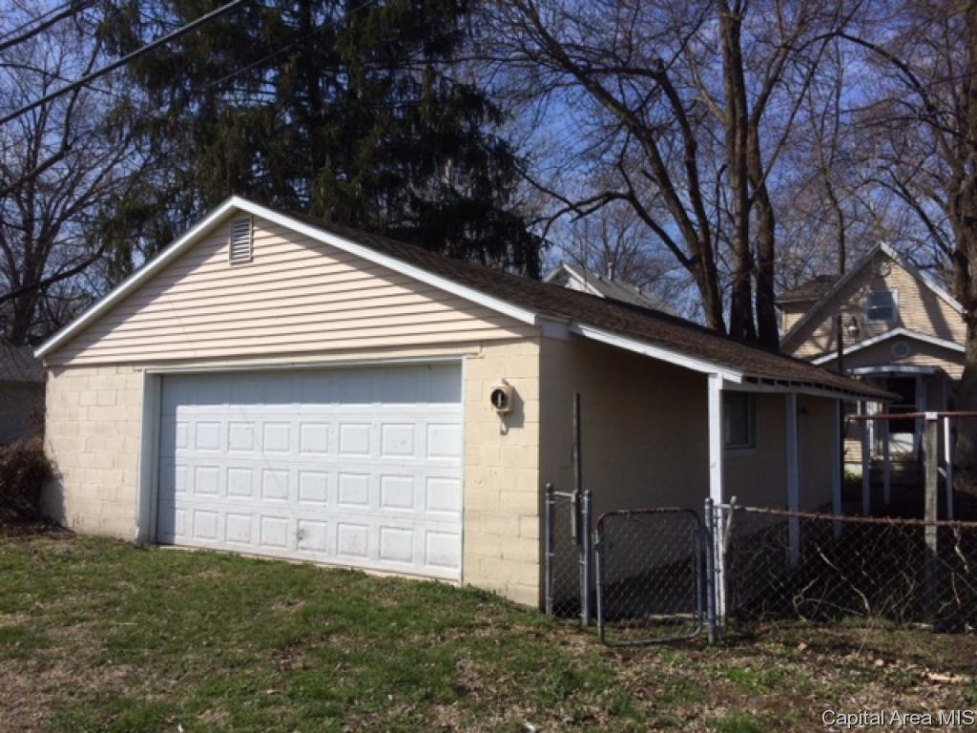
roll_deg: +0.8
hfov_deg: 61.7
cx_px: 488
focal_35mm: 29
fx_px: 818
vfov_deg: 48.2
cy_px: 366
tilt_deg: +4.2
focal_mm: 4.15
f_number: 2.2
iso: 32
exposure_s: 1/3731
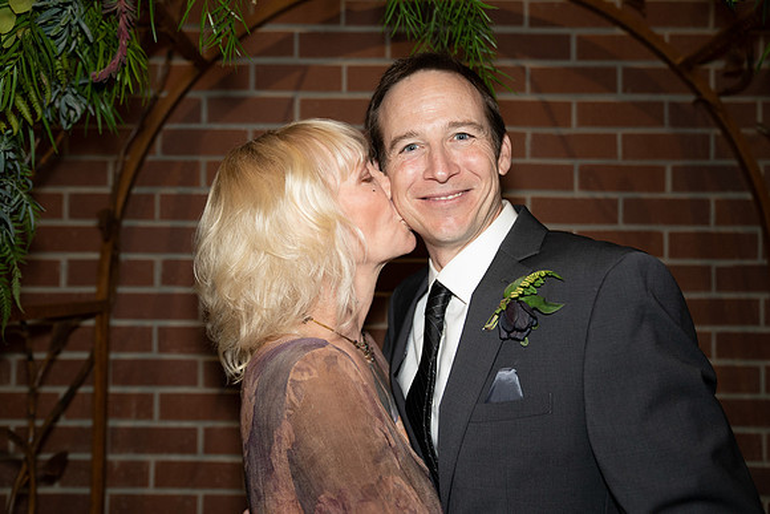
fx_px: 685
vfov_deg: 41.1
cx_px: 385
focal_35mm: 32
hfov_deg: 58.7
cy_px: 257
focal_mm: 32
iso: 2000
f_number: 2.8
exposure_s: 1/125
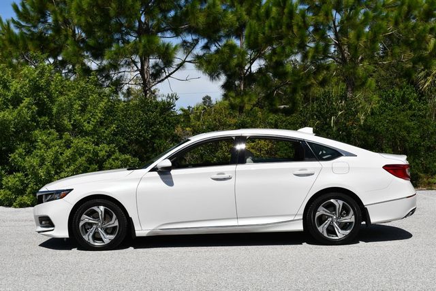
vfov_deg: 21.3
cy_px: 146
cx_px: 218
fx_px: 776
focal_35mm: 64
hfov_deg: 31.4
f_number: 9
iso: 100
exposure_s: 1/320
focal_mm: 32
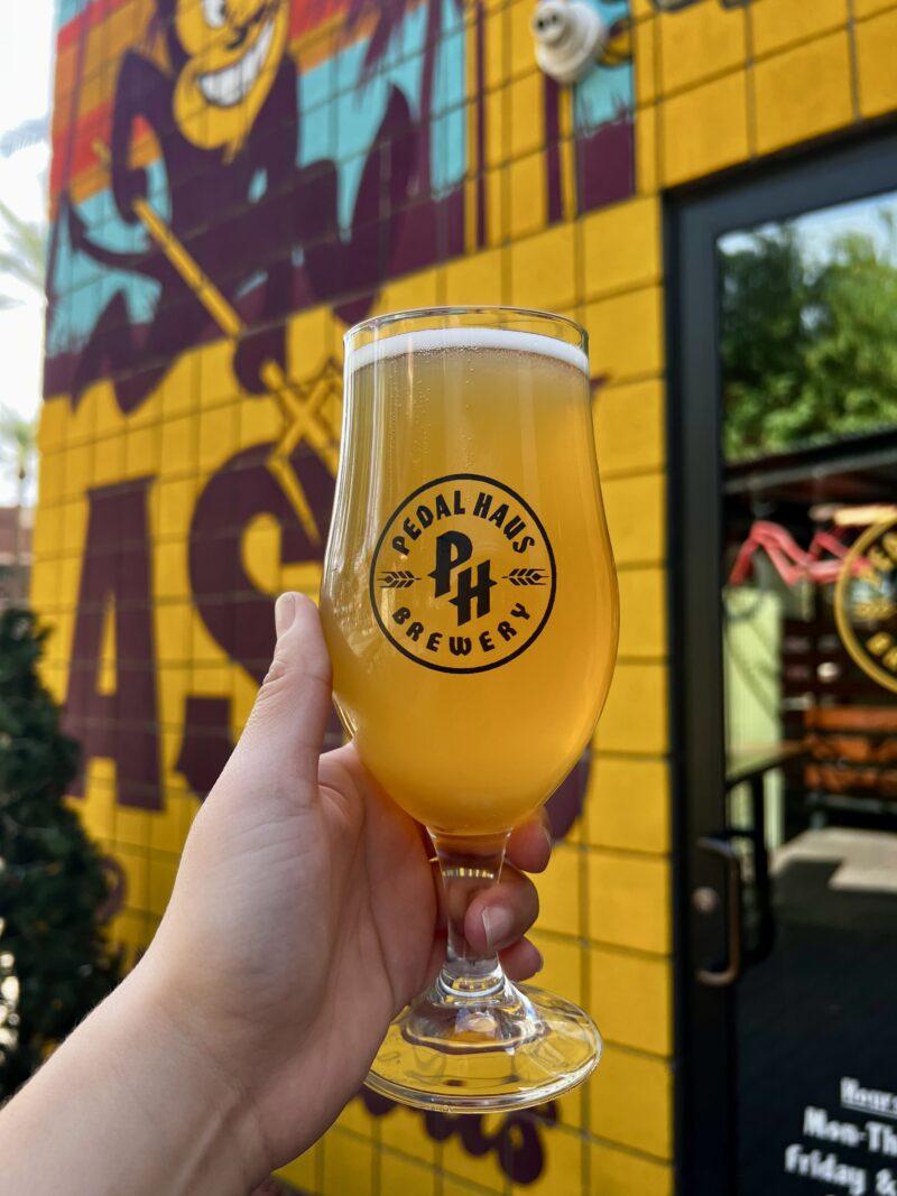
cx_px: 448
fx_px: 898
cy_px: 598
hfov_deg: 53.1
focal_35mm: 26
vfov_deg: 67.3
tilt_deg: +3.3
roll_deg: +1.1
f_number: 1.5
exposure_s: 1/384
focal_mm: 5.7
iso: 50
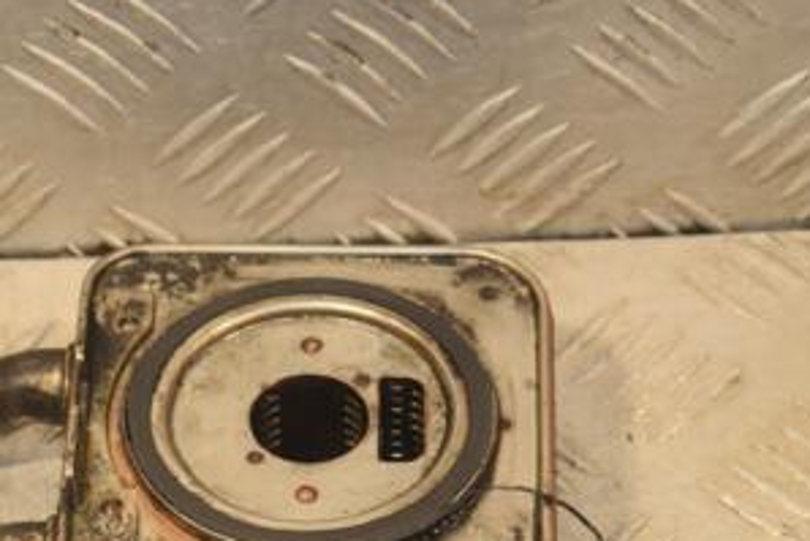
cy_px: 492
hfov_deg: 11.7
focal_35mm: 175
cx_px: 294
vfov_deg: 7.8
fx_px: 3939
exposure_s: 1/200
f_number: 6.3
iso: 800
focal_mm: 58
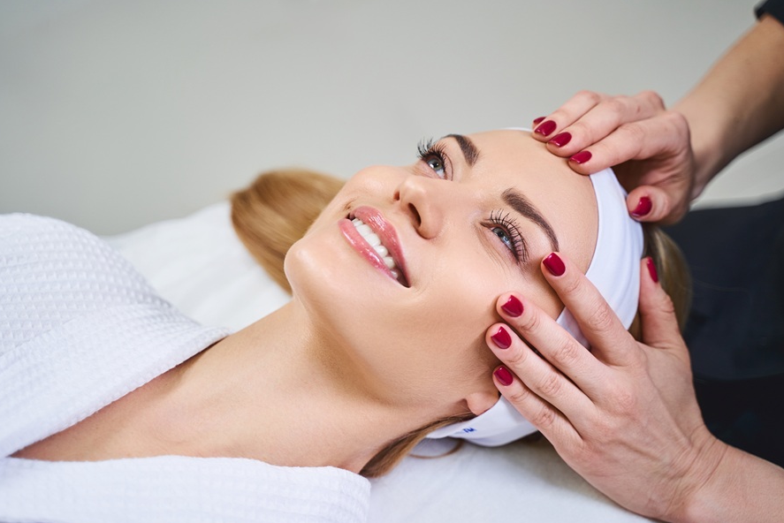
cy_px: 263
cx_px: 395
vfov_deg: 19.2
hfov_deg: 28.4
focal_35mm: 71
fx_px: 1547
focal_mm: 70
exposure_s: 1/125
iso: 250
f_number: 2.8
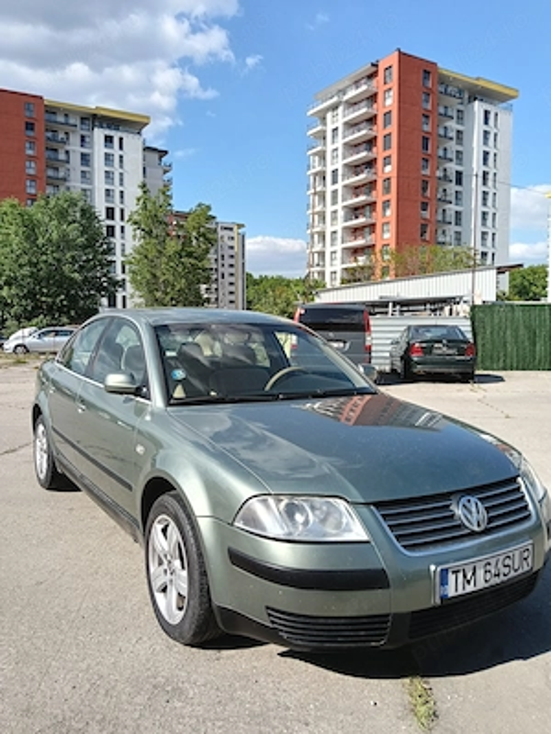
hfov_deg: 51.4
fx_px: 573
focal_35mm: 27
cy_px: 367
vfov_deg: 65.3
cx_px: 276
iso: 64
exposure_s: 1/571
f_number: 1.8
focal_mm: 3.98
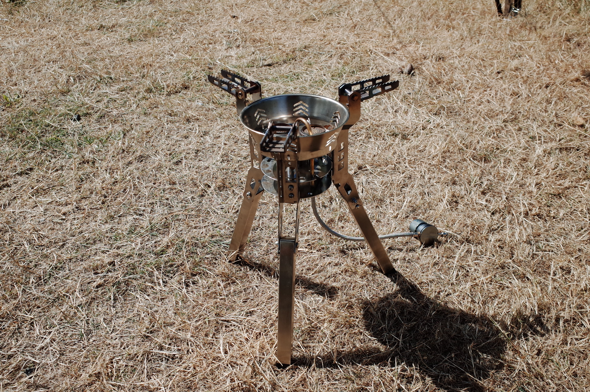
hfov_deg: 54.5
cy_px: 196
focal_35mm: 35
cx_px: 295
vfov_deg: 37.8
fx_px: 573
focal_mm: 18.3
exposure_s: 1/500
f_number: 5.6
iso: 100
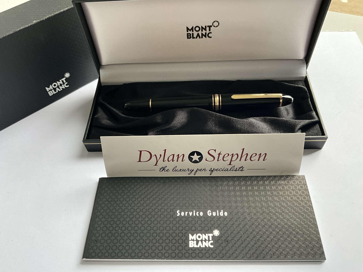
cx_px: 182
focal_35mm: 29
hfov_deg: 61.7
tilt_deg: -52.5
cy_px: 136
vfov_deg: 48.2
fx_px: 304
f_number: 1.8
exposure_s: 1/122
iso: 64
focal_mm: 3
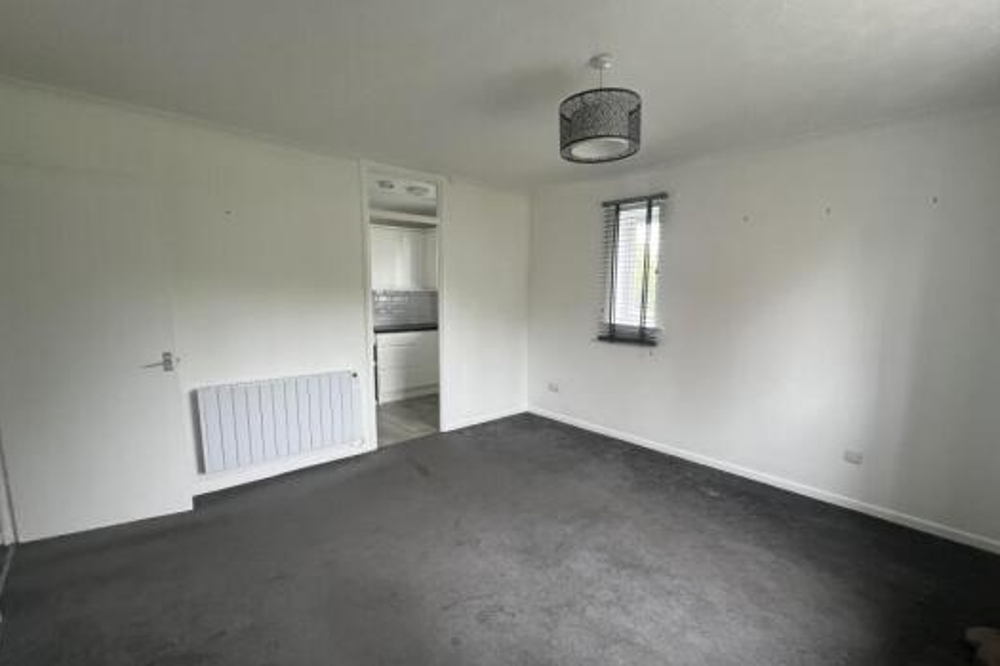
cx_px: 519
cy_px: 353
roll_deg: -1.1
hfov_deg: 100.3
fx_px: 417
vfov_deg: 77.2
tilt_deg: -8.6
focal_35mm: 15
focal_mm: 1.57
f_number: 1.8
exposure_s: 1/99
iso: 250
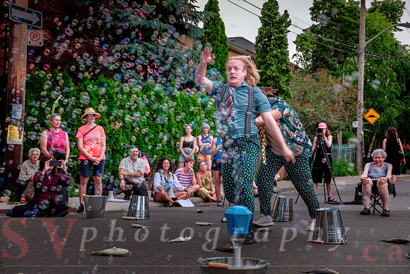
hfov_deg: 33.4
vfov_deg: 22.6
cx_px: 205
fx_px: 683
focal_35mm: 60
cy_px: 137
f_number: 2.8
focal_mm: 40.1
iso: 500
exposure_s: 1/200
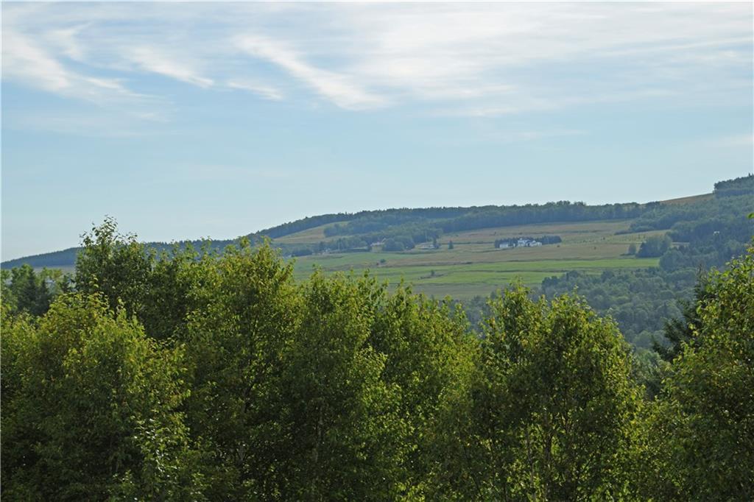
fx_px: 2669
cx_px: 377
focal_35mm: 128
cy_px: 251
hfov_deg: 16.1
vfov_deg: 10.7
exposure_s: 1/100
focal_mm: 85
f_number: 16
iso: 200
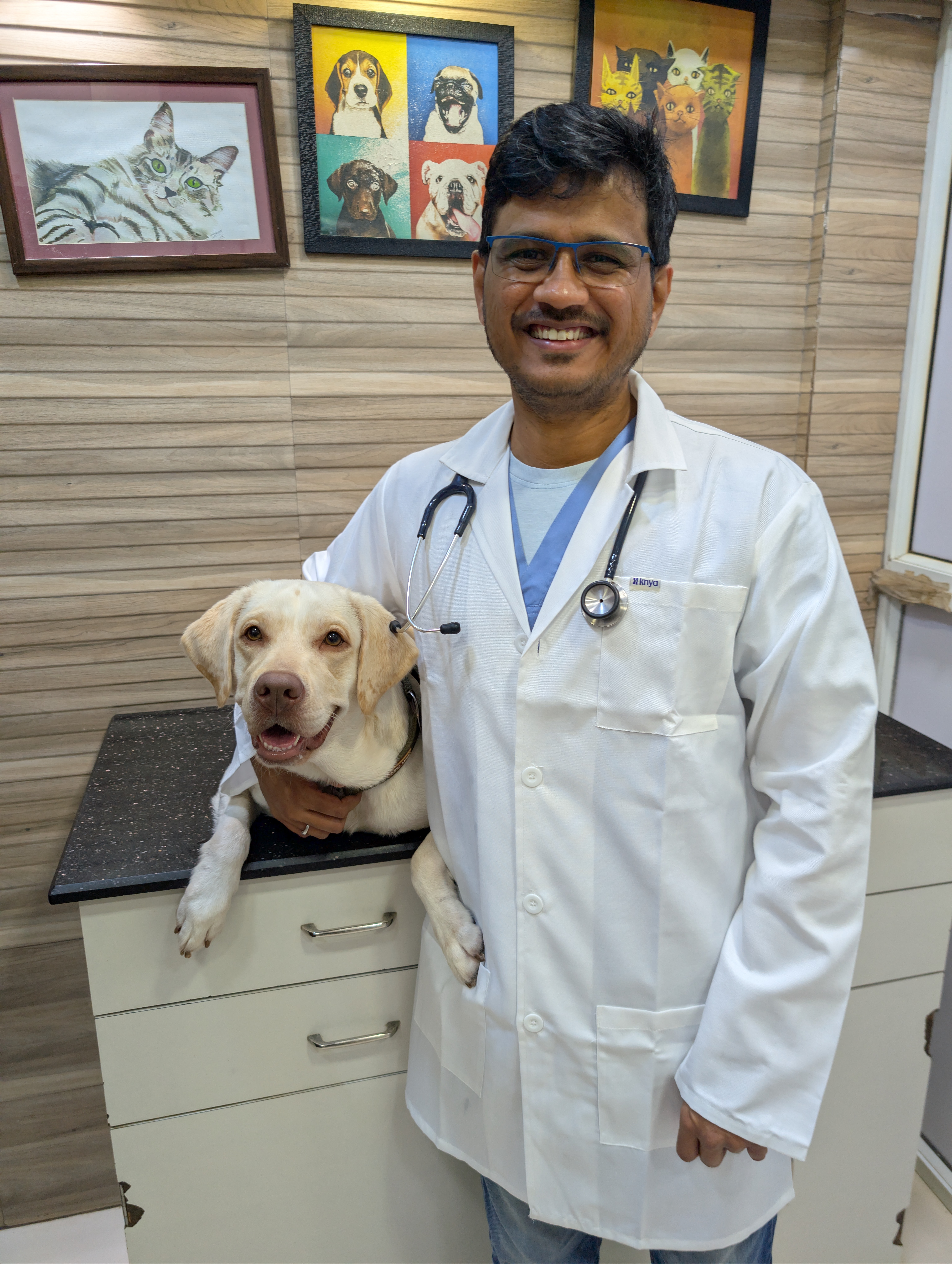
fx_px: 878
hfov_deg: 56.9
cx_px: 476
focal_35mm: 24
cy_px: 632
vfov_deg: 71.5
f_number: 1.68
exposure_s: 1/33.3
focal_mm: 6.9
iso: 43
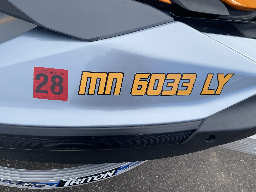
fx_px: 192
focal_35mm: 26
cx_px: 128
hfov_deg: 67.3
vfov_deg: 53.1
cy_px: 96
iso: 32
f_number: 1.6
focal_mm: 4.2
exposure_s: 1/1511
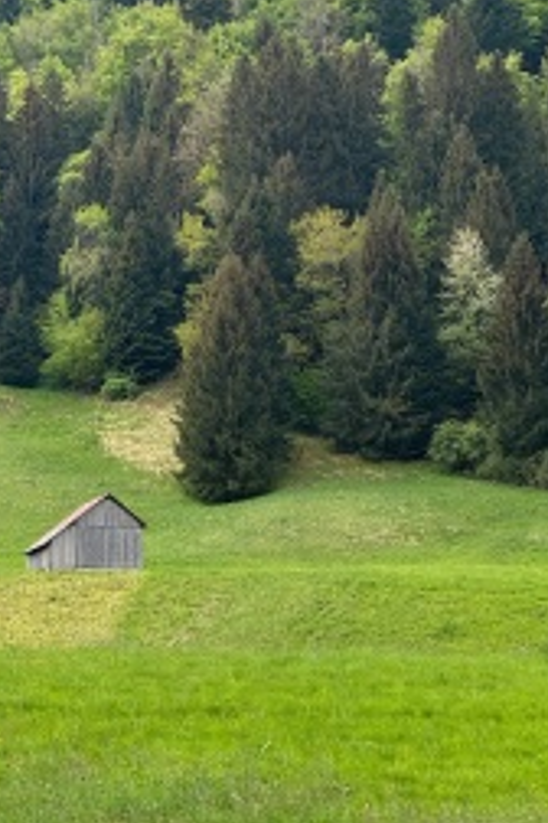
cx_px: 235
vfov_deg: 16.1
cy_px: 248
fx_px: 2900
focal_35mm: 127
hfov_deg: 10.8
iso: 25
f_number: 2.8
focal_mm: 9
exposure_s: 1/341
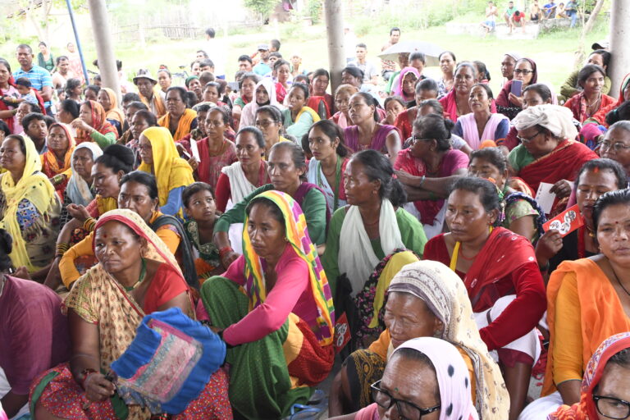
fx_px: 630
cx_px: 315
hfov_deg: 53.1
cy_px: 210
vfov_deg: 36.9
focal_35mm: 36
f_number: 7.1
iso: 2500
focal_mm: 24
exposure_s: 1/200
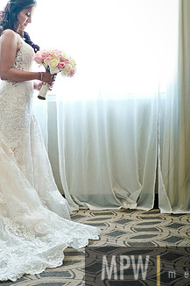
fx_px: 507
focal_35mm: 64
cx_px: -12
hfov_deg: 20.4
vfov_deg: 31.4
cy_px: 132
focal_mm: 23
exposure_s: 1/125
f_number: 2
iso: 250
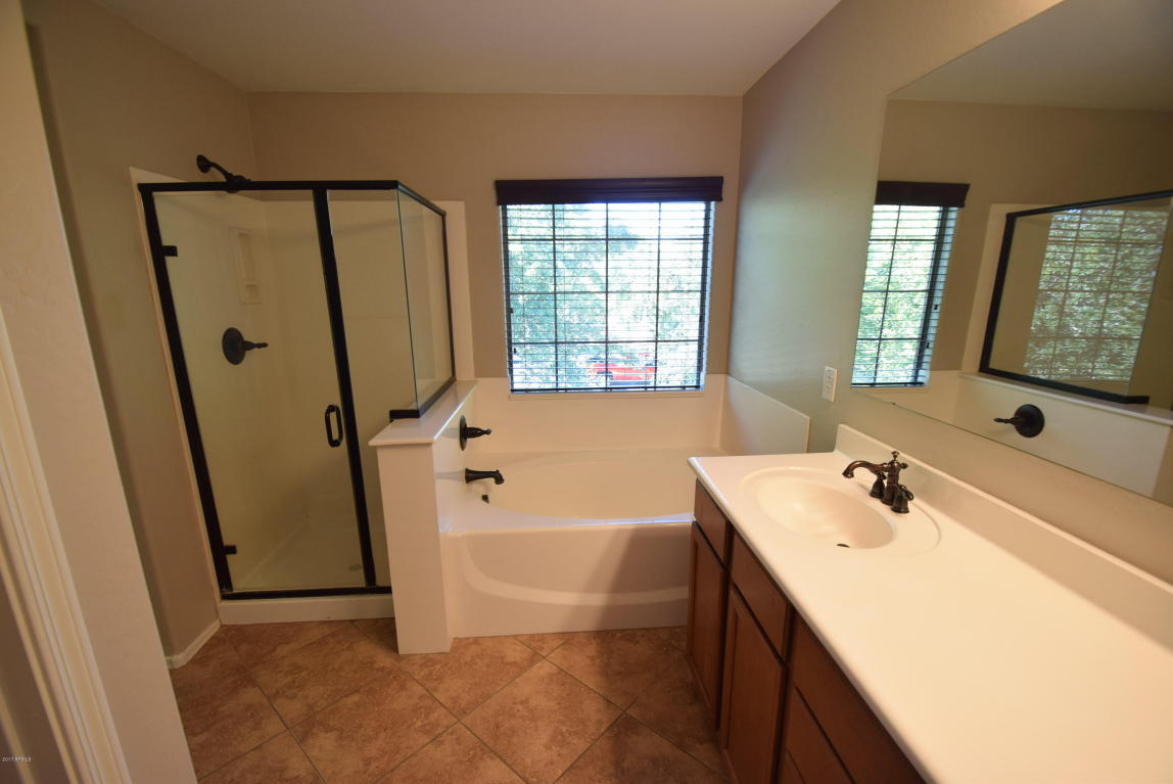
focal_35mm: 15
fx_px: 489
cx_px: 586
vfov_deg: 77.4
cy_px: 392
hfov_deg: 100.4
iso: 400
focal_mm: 10
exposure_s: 1/60
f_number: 4
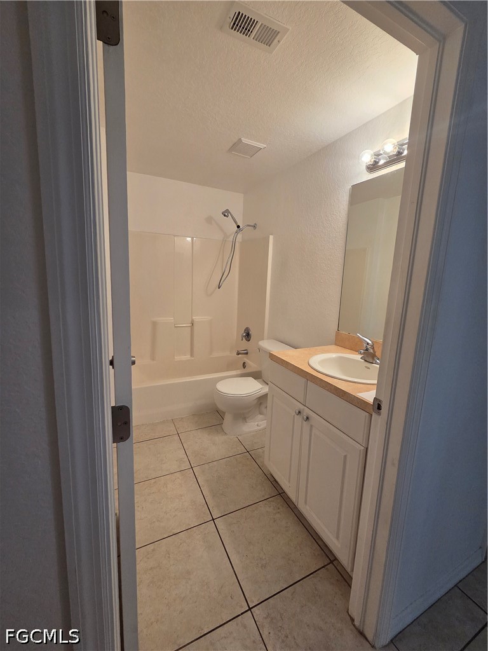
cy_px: 326
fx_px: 244
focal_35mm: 13
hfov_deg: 89.9
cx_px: 244
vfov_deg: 106.2
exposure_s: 1/120
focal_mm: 2.2
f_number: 2.2
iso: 200
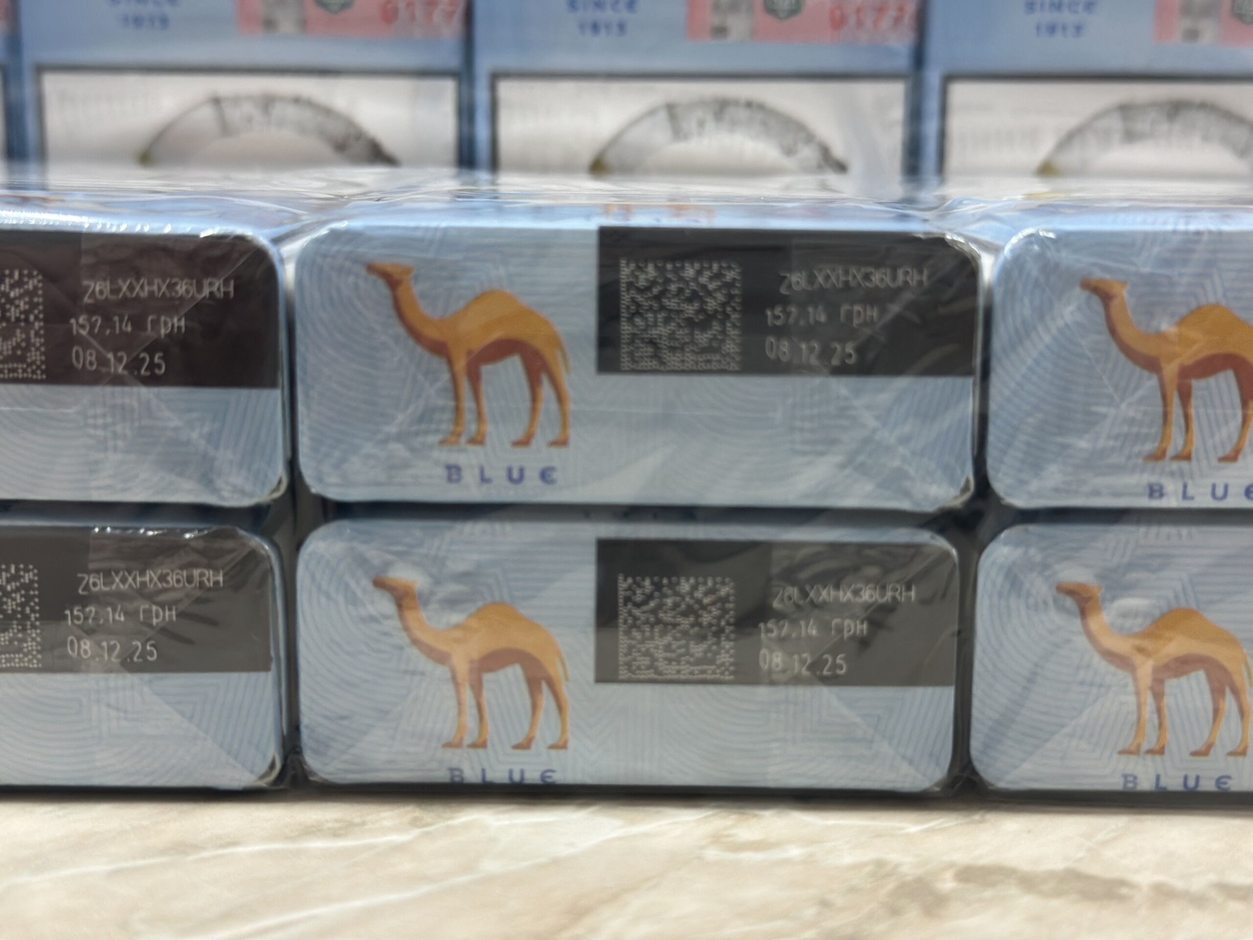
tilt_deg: -12.3
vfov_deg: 30.3
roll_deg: -0.5
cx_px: 626
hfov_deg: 39.7
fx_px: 1737
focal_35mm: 48
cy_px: 470
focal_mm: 6.86
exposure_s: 1/61
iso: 125
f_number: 1.78
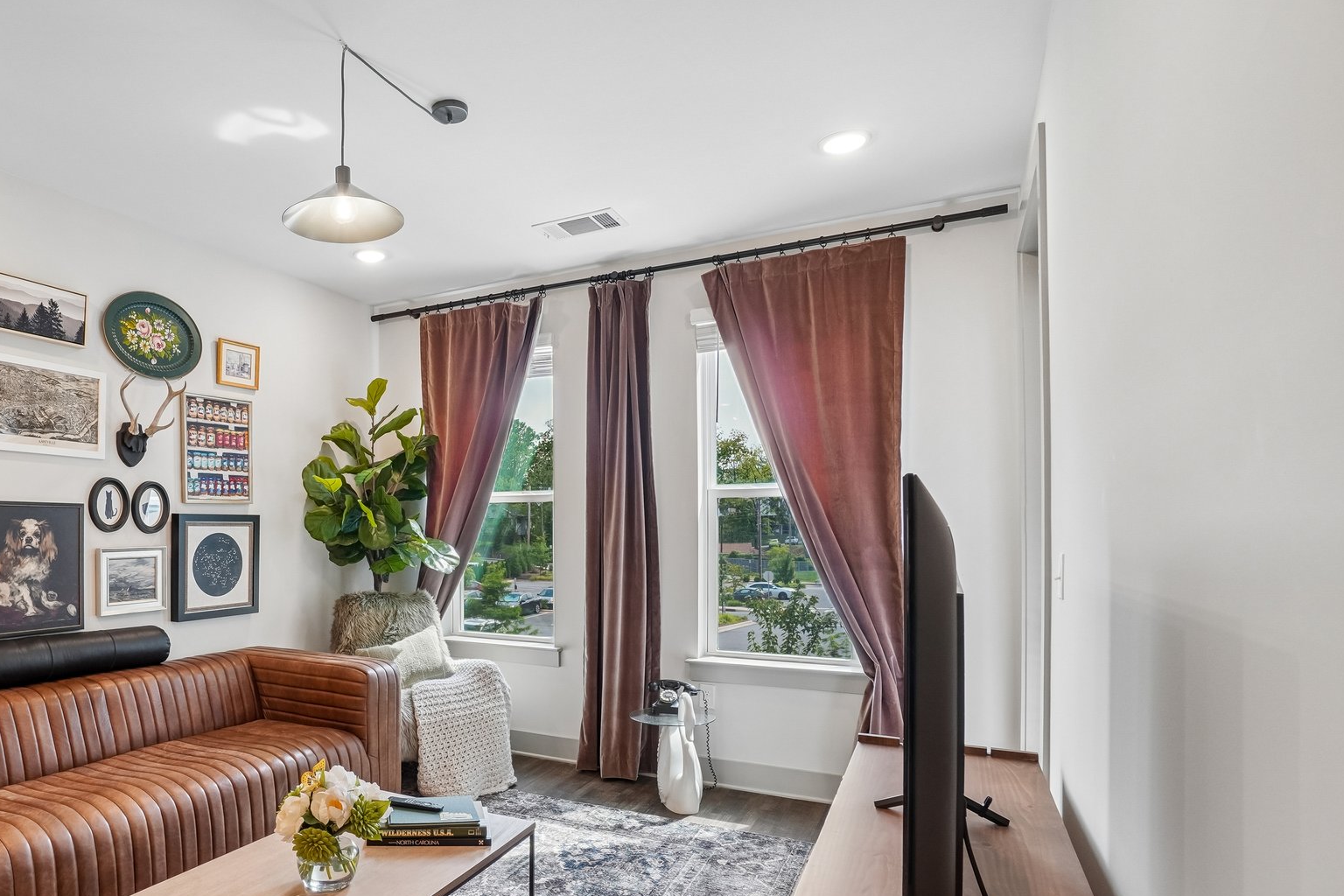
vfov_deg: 61.2
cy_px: 553
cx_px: 453
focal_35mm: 20
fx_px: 747
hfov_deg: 81.3
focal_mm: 10
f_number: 8
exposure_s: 1/30
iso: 400
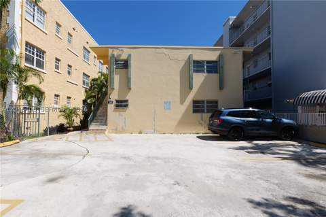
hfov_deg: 90.1
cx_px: 163
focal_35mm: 18
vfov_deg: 67.3
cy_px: 108
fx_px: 163
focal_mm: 18
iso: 100
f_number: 8
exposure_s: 1/250
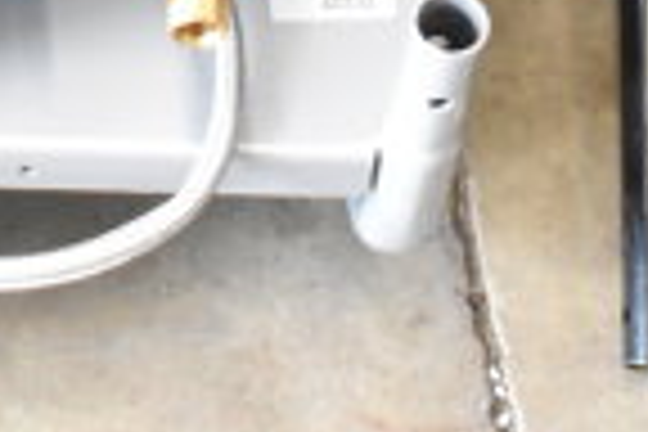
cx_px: 207
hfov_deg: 11.9
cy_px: -376
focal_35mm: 172
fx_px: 3098
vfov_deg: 7.7
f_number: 4.5
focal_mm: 27
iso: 6400
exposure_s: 1/80
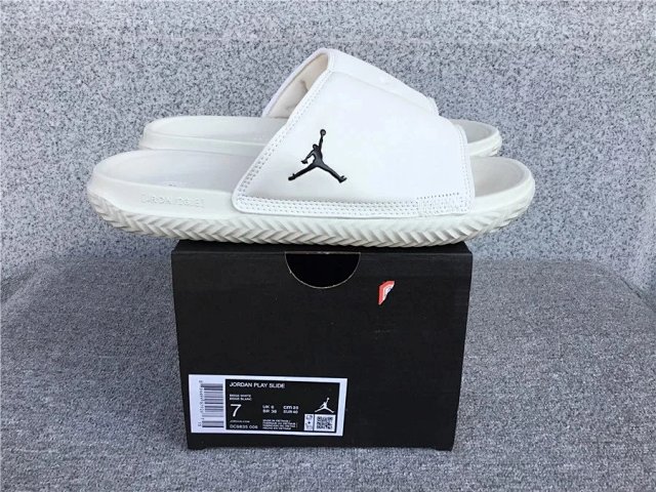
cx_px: 328
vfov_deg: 45.4
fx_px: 587
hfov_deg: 58.4
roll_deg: +0.2
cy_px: 246
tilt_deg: -21.1
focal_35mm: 31
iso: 25
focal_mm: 3.3
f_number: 2.4
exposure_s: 1/374
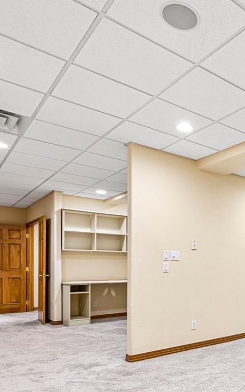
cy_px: 261
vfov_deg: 61.4
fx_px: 320
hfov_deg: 35.1
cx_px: 277
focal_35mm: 30
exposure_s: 1/10
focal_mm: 14
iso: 400
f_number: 8
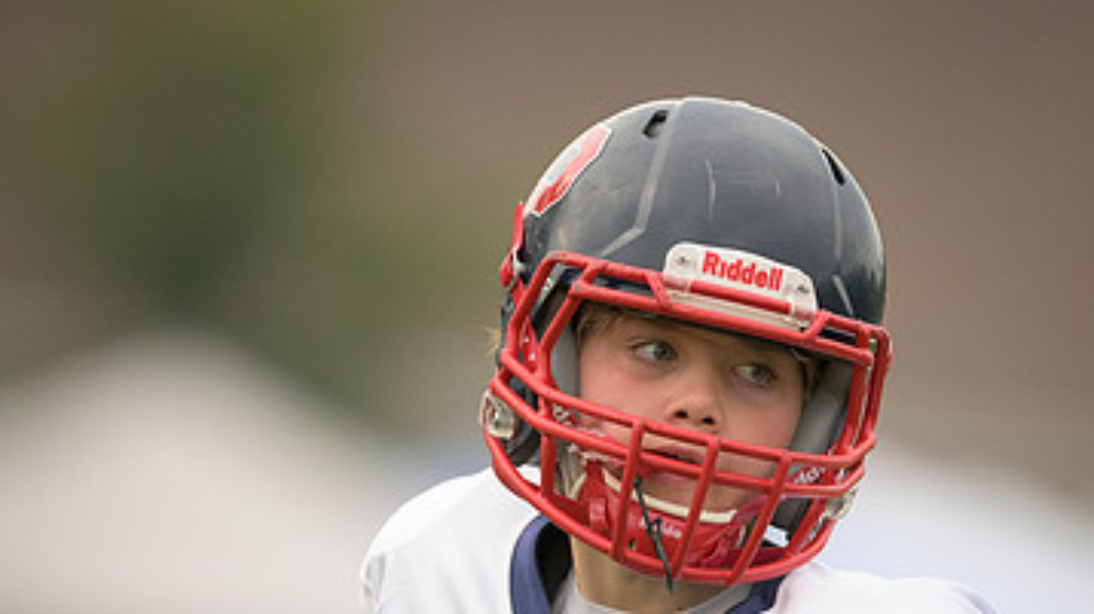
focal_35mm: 1107
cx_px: 819
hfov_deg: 2.0
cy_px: 580
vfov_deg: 1.1
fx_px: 32098
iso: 2000
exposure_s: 1/2500
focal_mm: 500
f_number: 4
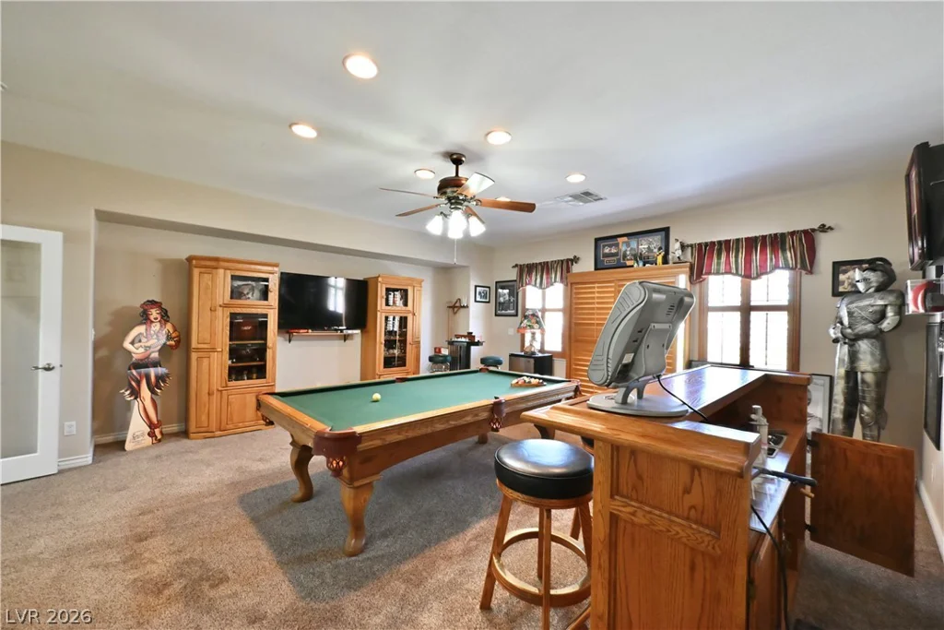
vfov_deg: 81.2
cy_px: 315
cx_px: 472
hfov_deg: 104.2
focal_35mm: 14
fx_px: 367
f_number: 14
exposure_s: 1/30
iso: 8000
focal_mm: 14
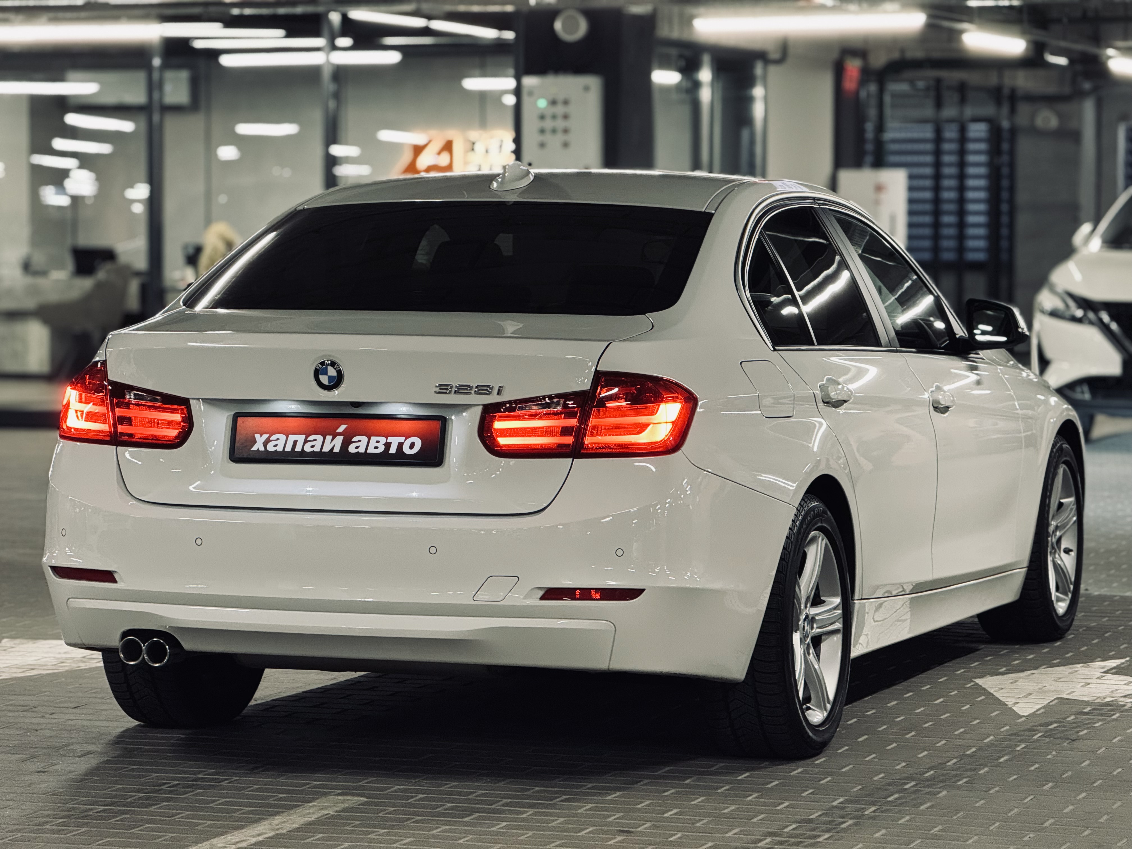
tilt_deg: -2.4
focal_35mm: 120
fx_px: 3924
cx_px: 566
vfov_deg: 12.3
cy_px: 424
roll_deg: +0.2
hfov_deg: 16.4
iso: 320
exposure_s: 1/50
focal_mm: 15.66
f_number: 2.8
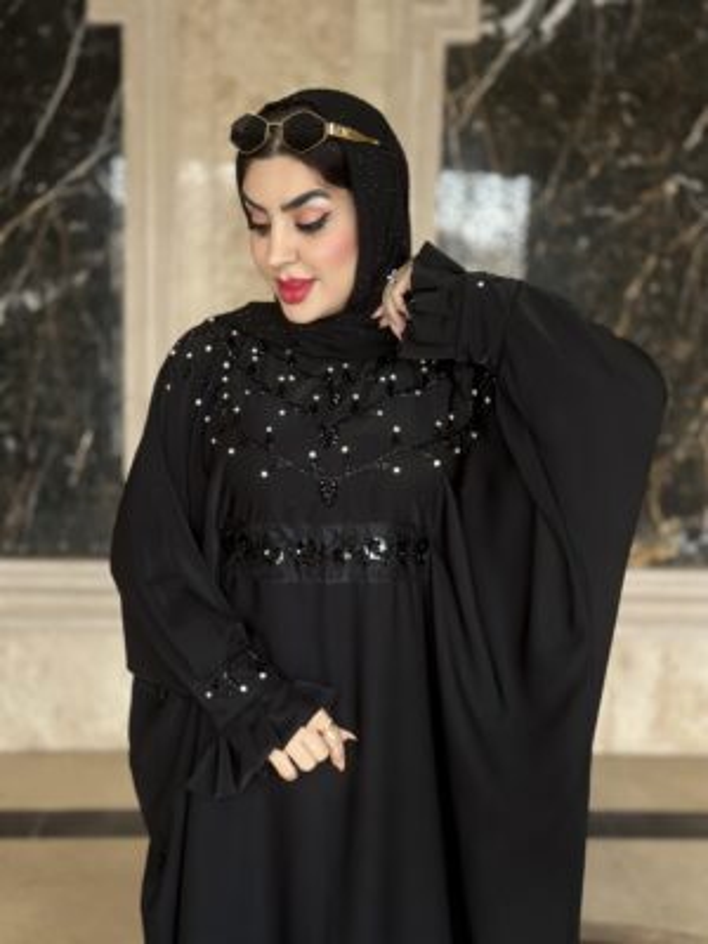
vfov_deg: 39.7
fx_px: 1309
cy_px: 472
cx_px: 354
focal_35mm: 48
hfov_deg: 30.3
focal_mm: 6.86
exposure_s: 1/121
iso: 100
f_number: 1.78
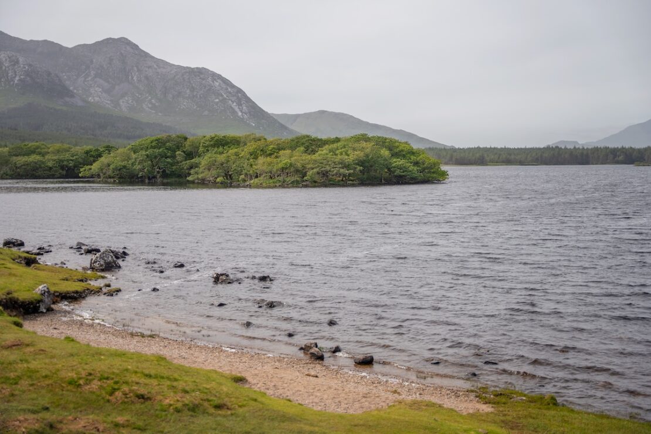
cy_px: 217
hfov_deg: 42.0
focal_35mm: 47
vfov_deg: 28.7
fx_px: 848
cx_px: 326
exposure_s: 1/2500
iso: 100
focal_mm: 46.9
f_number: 2.8
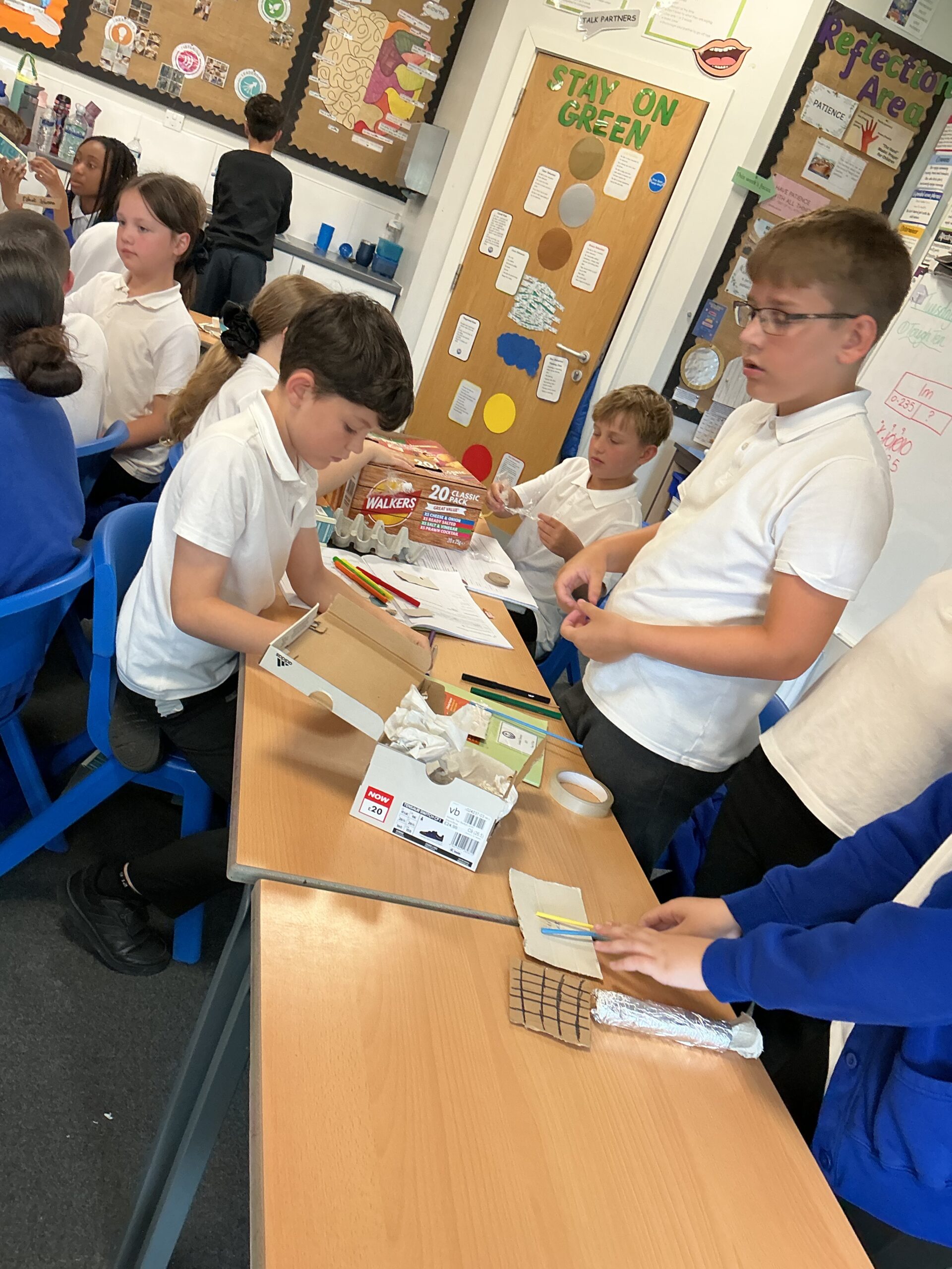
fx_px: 1063
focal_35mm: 29
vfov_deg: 61.7
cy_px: 634
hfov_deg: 48.2
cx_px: 476
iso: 64
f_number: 1.8
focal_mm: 3
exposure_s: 1/60
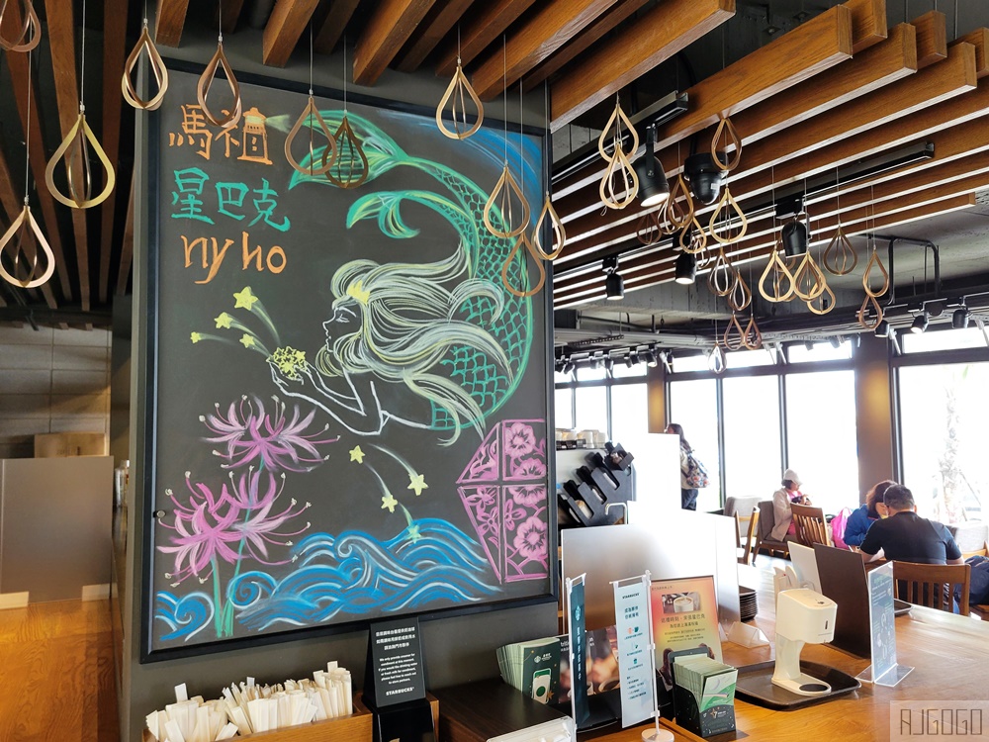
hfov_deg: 67.3
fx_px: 743
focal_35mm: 26
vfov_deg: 53.1
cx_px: 494
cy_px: 371
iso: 200
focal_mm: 5.4
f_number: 1.8
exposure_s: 1/120
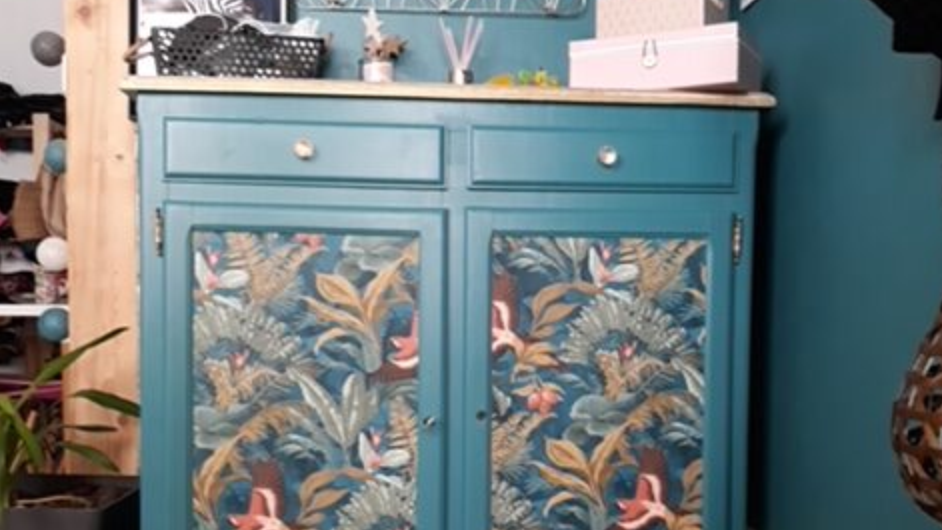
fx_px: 999
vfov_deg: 29.3
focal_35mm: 40
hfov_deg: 50.5
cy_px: 386
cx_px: 476
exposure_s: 1/40
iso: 80
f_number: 1.7
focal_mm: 3.71
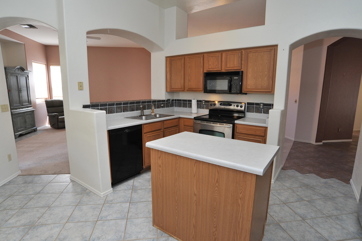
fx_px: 181
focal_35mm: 18
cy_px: 120
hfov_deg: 90.0
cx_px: 181
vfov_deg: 67.3
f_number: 9
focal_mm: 18
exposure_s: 1/30
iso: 1000
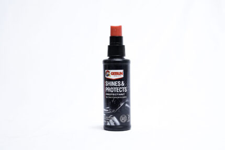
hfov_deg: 31.4
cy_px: 75
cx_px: 112
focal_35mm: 64
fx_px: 400
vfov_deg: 21.3
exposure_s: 1/250
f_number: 8
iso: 3200
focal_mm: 64
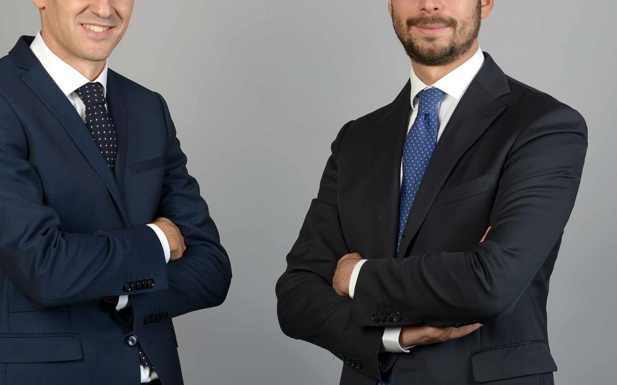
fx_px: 1547
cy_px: 131
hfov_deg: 22.5
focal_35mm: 92
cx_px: 267
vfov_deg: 14.2
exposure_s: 1/125
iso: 200
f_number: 9
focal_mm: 70
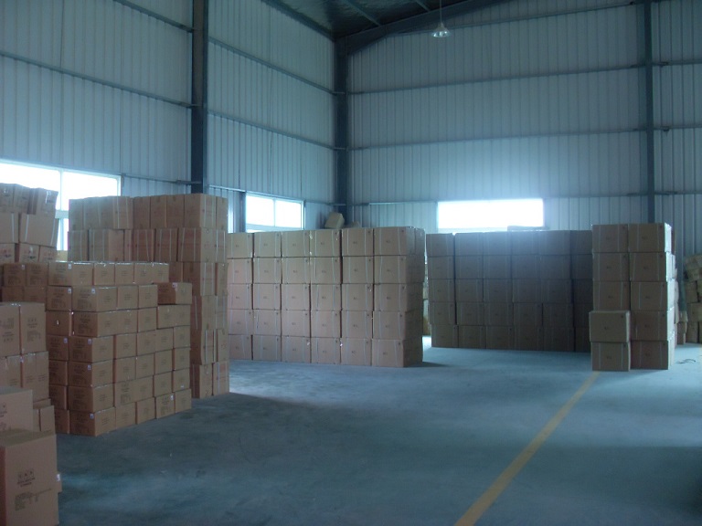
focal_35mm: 35
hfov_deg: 52.6
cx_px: 351
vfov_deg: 40.7
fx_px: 710
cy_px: 263
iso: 160
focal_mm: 6.3
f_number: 2.8
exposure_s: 1/45
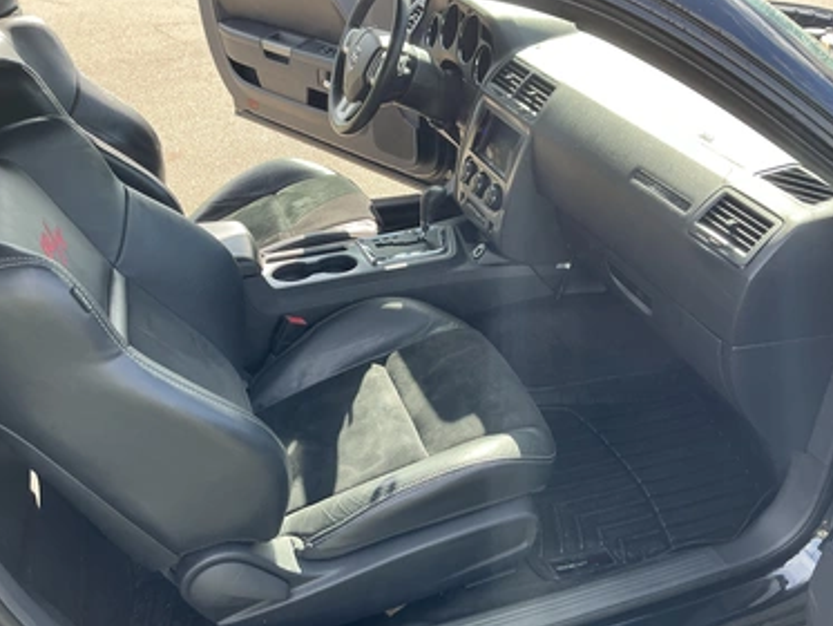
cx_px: 411
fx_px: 722
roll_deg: -1.4
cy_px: 317
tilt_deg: -33.4
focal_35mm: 30
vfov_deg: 46.8
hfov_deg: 59.9
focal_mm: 3
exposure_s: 1/178
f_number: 1.8
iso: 25
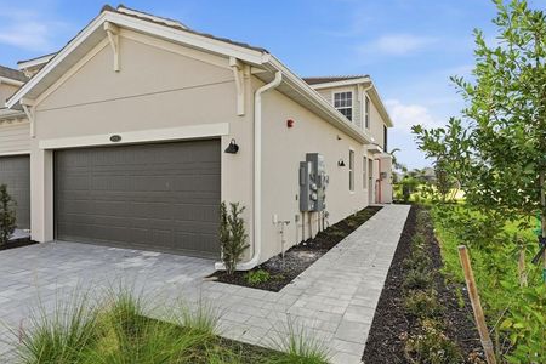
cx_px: 263
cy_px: 179
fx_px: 312
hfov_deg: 82.4
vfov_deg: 60.6
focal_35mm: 21
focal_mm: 18.5
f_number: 7.1
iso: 800
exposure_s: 1/3200
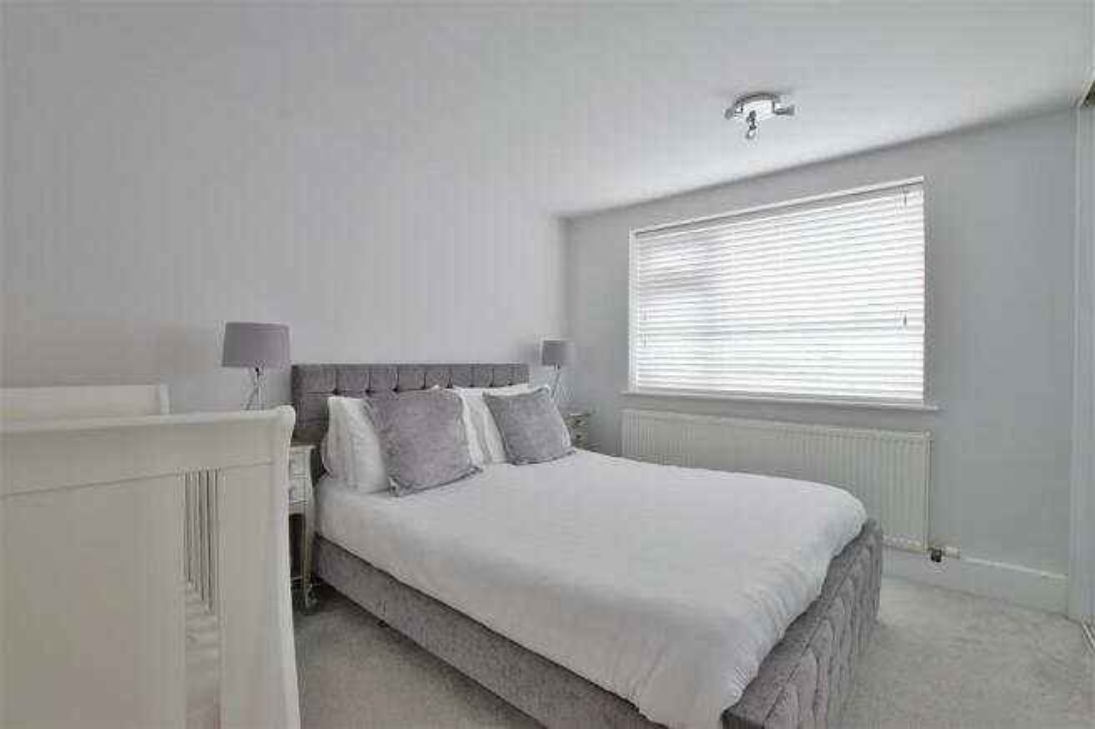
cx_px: 548
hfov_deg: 100.4
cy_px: 364
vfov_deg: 77.3
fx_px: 456
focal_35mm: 15
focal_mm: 10
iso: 400
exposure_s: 1/5
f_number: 11
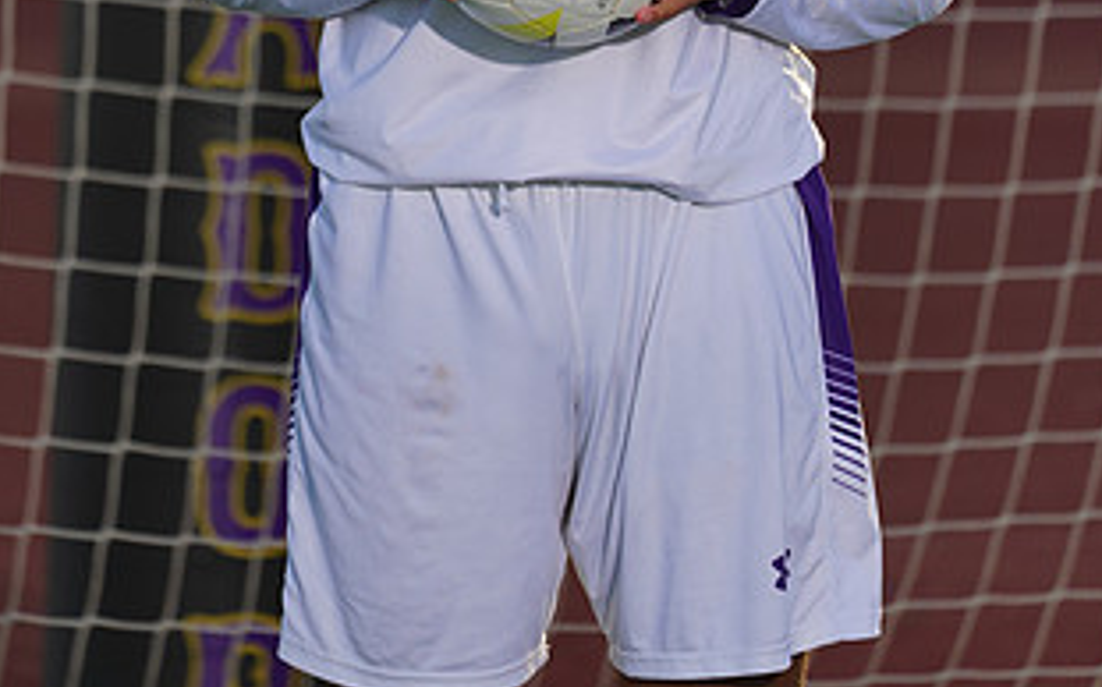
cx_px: 448
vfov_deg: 1.7
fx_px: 22813
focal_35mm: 760
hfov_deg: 2.8
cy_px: -212
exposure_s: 1/200
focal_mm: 400
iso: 100
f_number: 8
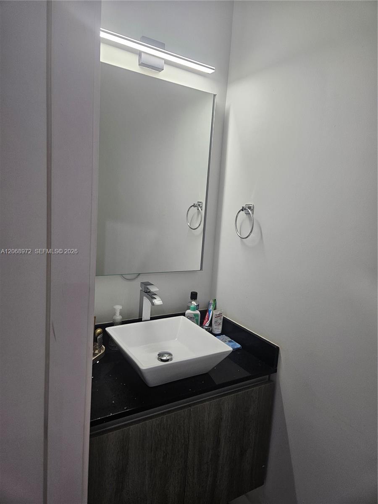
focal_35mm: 23
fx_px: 335
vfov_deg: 73.9
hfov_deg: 58.9
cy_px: 252
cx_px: 189
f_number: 1.8
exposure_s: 1/120
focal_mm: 5.4
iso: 125
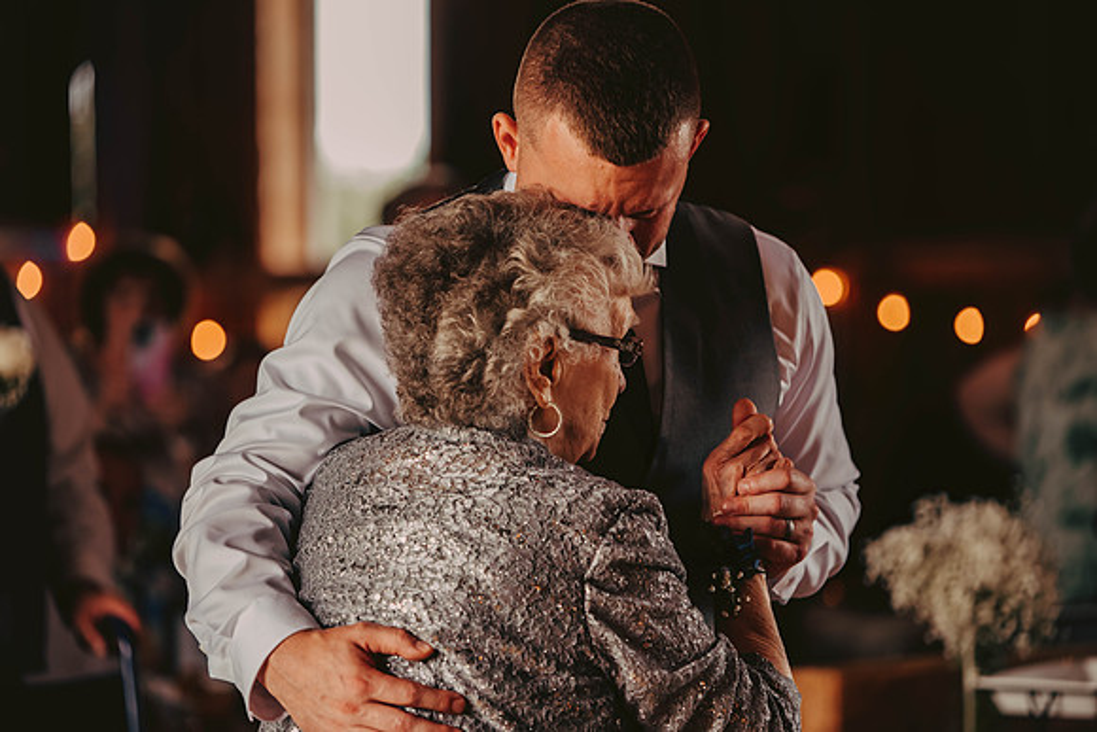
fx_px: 4115
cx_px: 548
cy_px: 366
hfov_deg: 15.2
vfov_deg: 10.2
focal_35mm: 135
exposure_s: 1/200
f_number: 2.8
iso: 1000
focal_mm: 135
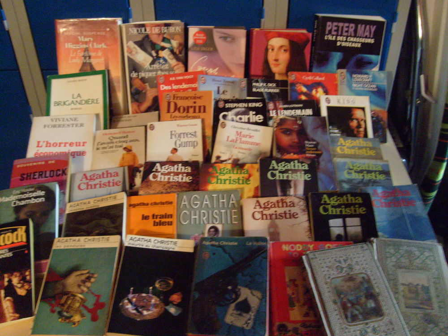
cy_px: 168
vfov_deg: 40.7
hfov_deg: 52.6
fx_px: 453
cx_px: 224
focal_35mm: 35
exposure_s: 1/8
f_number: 2.8
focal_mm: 5.8
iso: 400
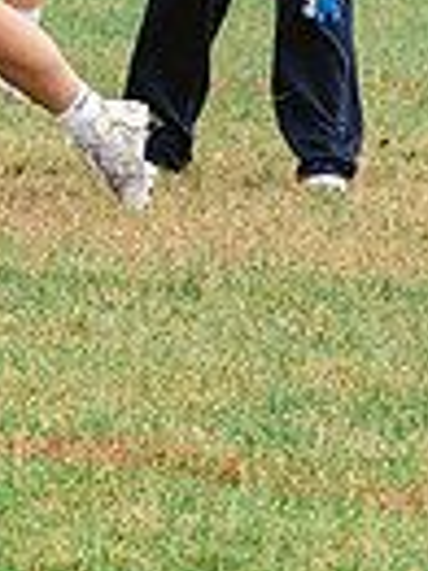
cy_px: 20
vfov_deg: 2.3
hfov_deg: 1.7
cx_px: 974
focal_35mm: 867
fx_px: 14316
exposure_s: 1/640
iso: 400
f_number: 6.3
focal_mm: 125
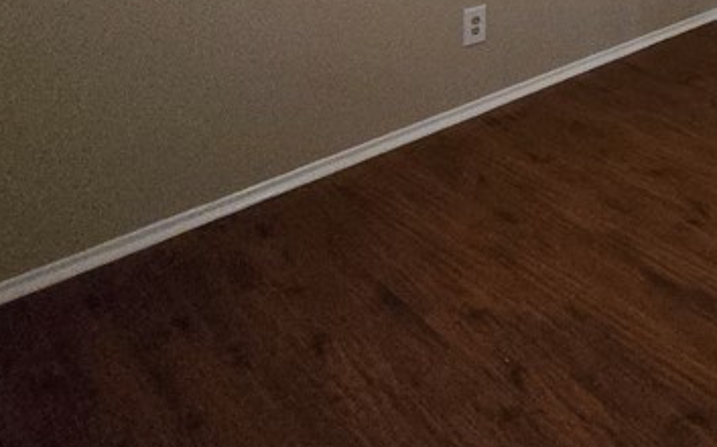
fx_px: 781
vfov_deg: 26.4
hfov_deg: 43.0
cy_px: -156
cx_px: 705
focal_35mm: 40
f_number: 2.2
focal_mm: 2.2
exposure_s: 1/60
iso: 1250
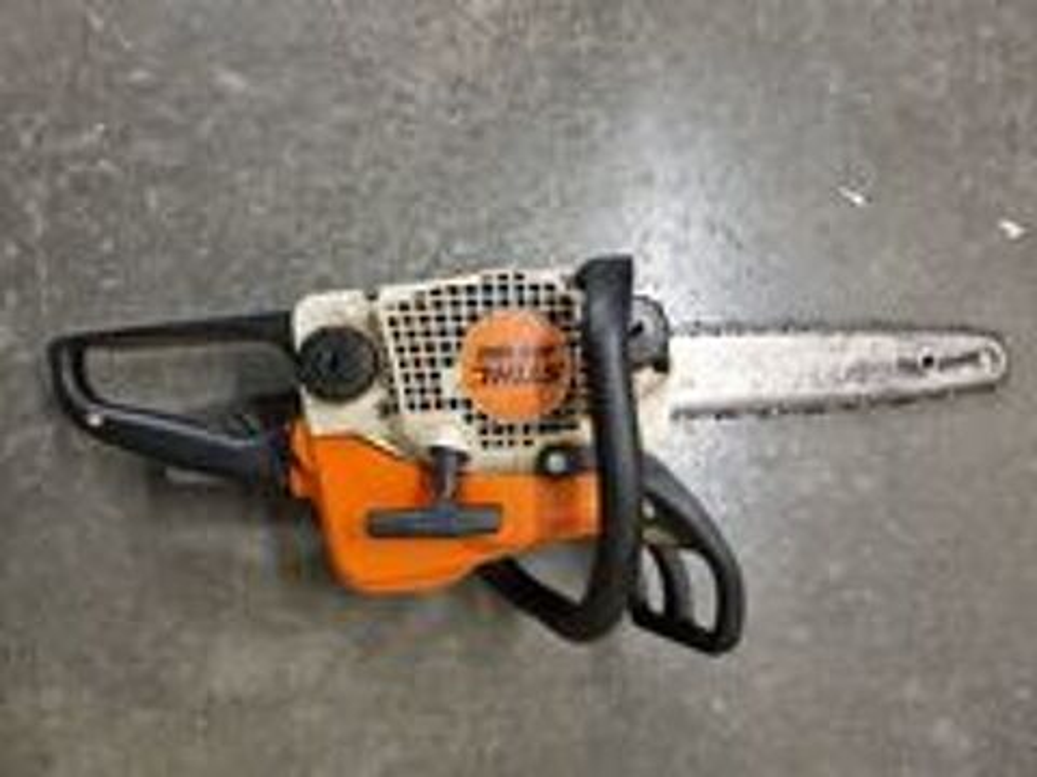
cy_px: 388
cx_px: 518
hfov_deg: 67.3
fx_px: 779
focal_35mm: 26
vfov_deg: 53.1
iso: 500
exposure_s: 1/50
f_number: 1.8
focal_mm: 5.4
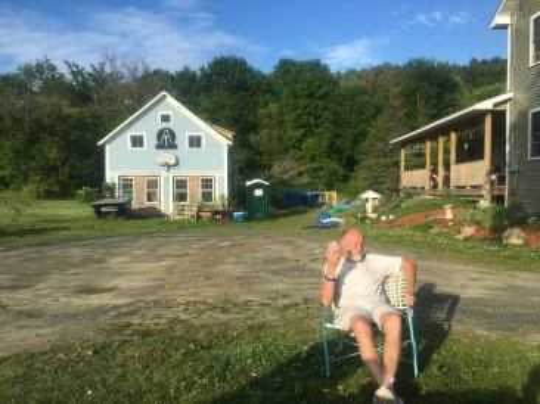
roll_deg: +0.6
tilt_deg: -1.0
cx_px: 270
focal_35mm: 29
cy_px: 202
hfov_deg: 61.7
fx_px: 452
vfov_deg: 48.2
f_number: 2.2
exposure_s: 1/1183
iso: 25
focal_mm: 4.15
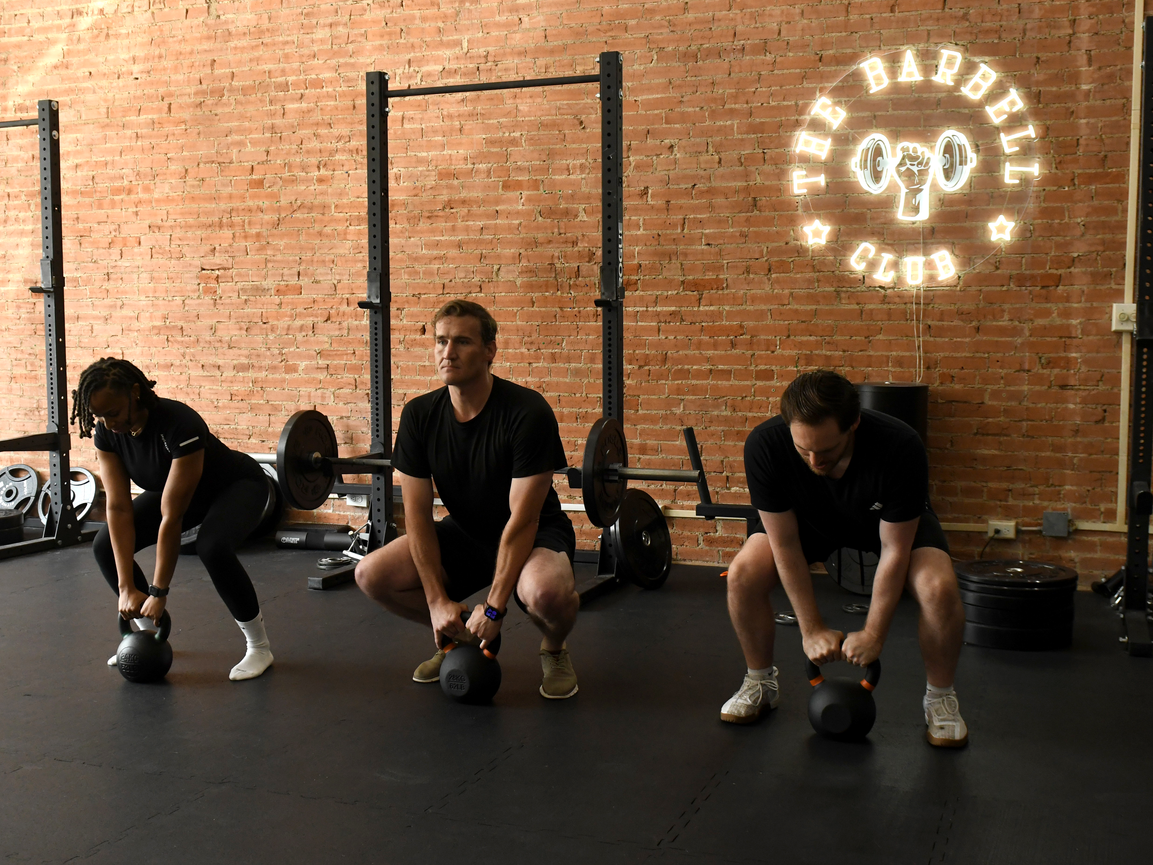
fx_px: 1299
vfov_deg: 36.8
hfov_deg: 47.8
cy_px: 433
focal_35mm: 39
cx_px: 541
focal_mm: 24
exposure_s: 1/160
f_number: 5.6
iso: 1600
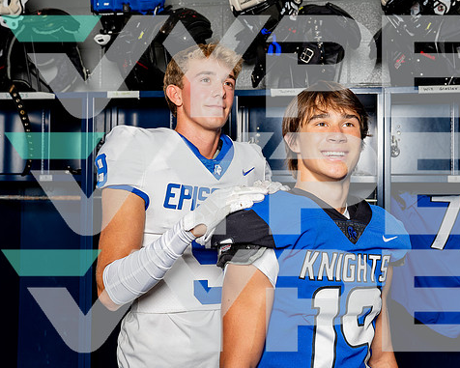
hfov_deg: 38.0
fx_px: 667
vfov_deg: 30.8
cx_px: 248
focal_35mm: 49
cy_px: 181
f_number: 5.6
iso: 100
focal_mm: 41
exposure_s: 1/250
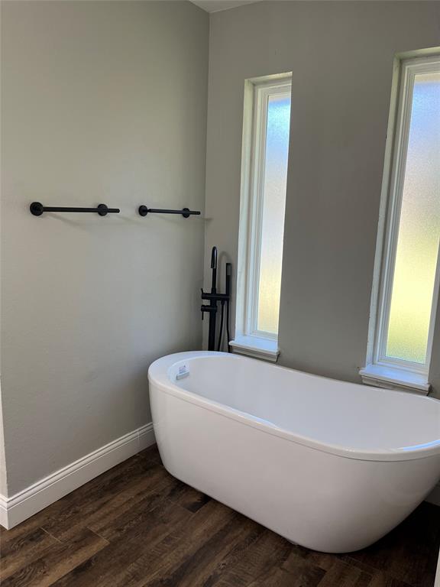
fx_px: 441
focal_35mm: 26
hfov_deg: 53.1
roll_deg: -1.8
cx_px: 220
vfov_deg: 67.3
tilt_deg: -11.8
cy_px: 294
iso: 100
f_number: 1.6
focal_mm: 5.1
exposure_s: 1/120
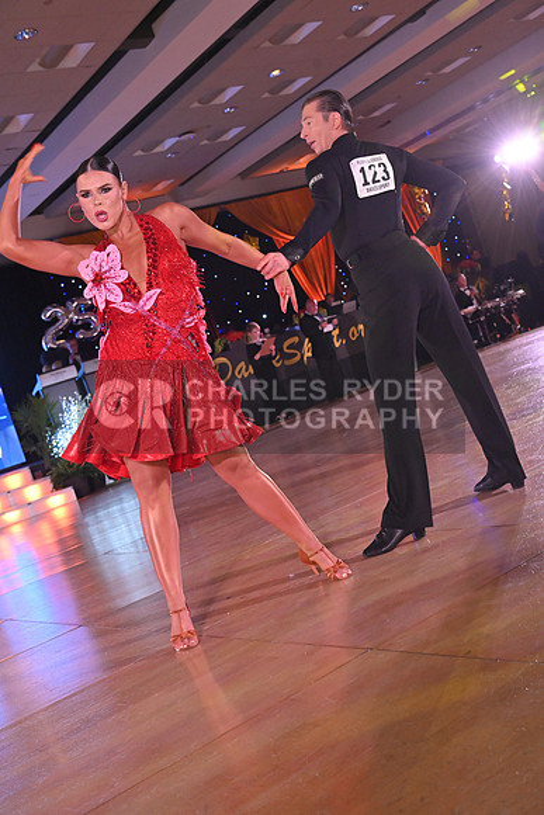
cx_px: 272
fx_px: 997
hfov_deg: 30.5
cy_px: 408
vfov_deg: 44.5
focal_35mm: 44
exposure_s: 1/320
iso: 3200
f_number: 6.3
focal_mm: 44
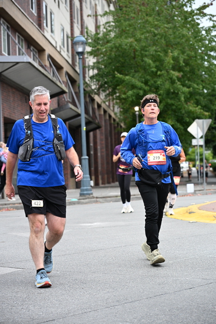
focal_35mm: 83
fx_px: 746
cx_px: 108
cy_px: 162
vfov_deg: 24.5
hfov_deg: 16.5
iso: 1600
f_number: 4
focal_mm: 83
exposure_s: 1/640
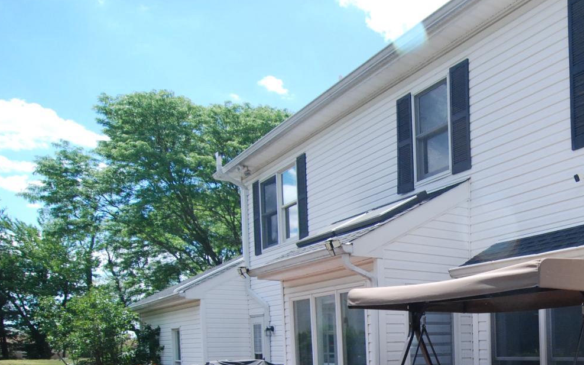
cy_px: 368
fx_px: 573
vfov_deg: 32.4
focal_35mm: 36
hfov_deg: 47.4
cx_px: 546
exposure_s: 1/4000
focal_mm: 12
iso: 800
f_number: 4
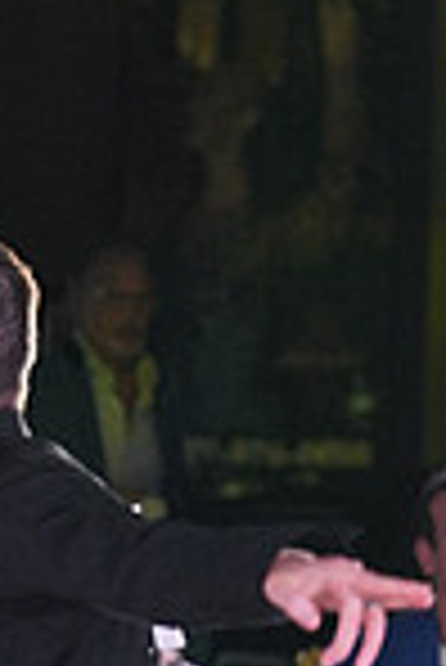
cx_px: -133
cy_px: 1004
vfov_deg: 2.6
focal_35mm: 802
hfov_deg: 1.7
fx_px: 14868
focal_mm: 137
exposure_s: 1/400
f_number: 4
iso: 1000
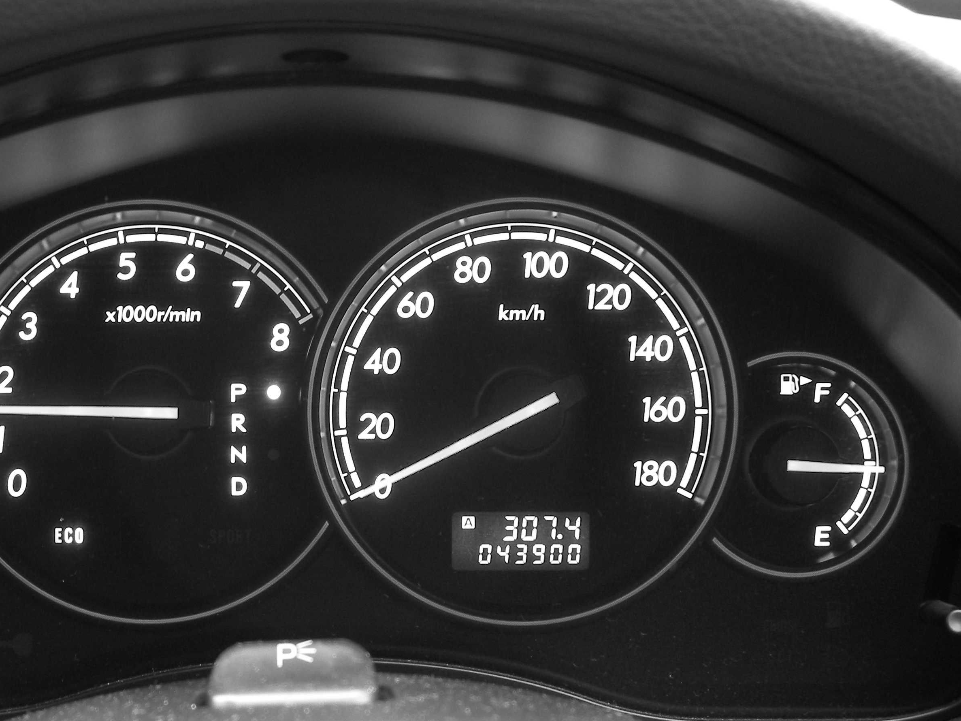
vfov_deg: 24.8
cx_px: 310
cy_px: 378
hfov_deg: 32.4
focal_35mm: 59
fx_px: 1638
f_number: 2.7
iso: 64
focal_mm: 7.5
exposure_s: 1/3.1
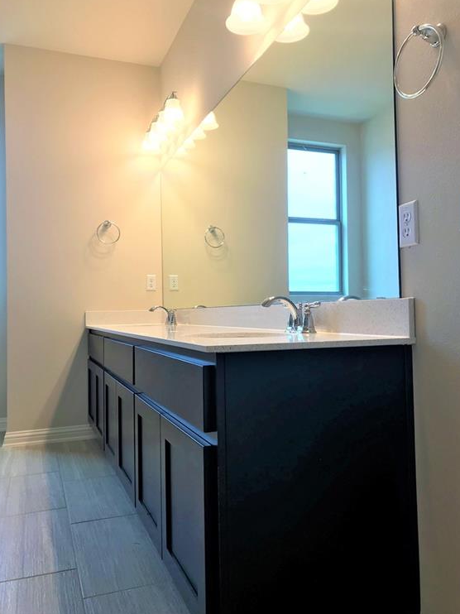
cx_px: 231
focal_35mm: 29
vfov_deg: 61.7
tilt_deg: +3.0
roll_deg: +0.9
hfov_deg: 48.2
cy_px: 300
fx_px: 514
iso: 25
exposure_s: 1/60
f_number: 1.8
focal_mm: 3.99
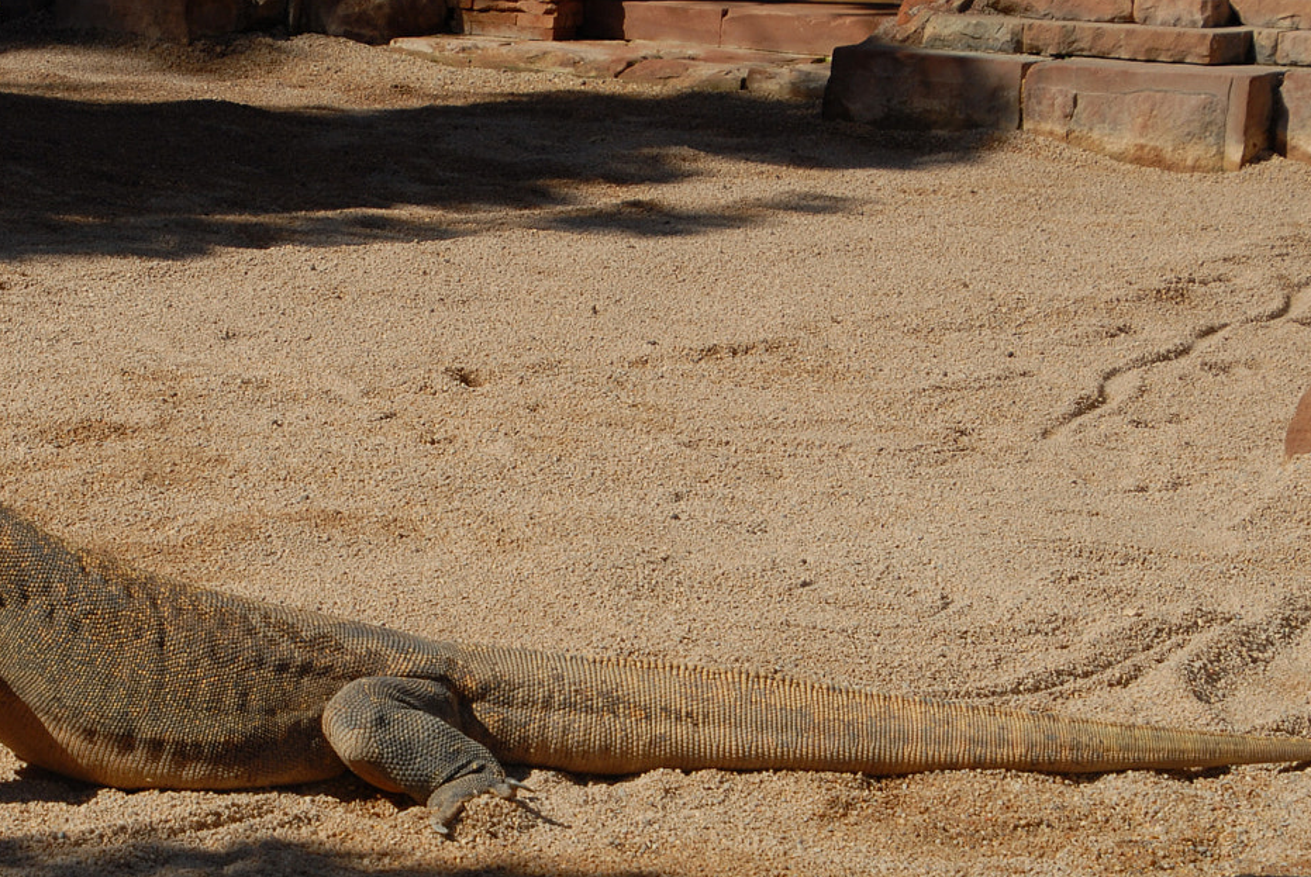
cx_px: 330
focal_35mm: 134
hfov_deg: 15.2
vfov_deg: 10.3
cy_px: 478
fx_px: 4885
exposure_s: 1/250
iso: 100
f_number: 8
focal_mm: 52
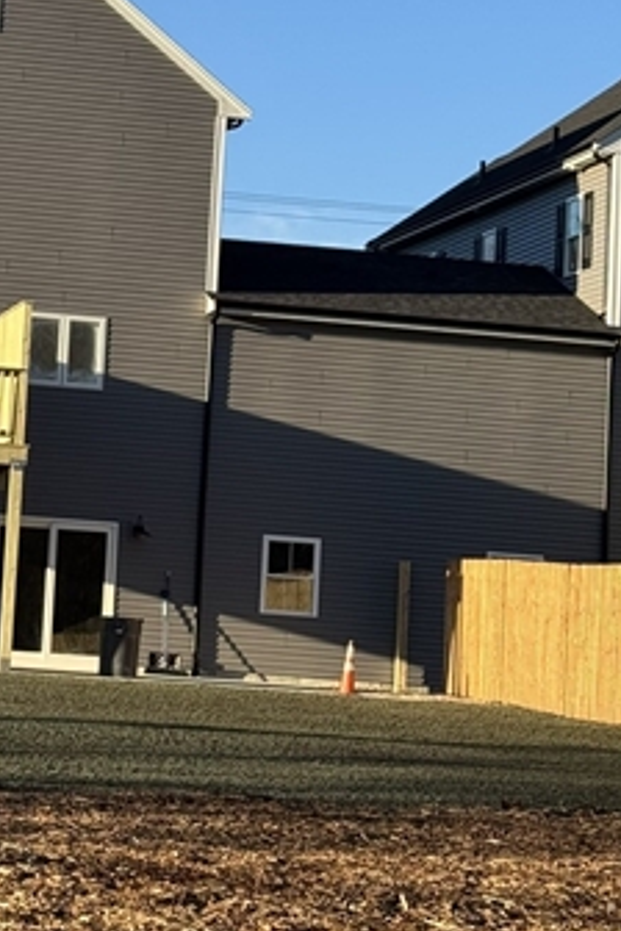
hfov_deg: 11.9
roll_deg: -3.6
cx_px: -25
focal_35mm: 114
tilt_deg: +6.9
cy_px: 274
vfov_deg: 17.9
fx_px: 2950
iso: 64
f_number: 1.78
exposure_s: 1/2513
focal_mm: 6.76
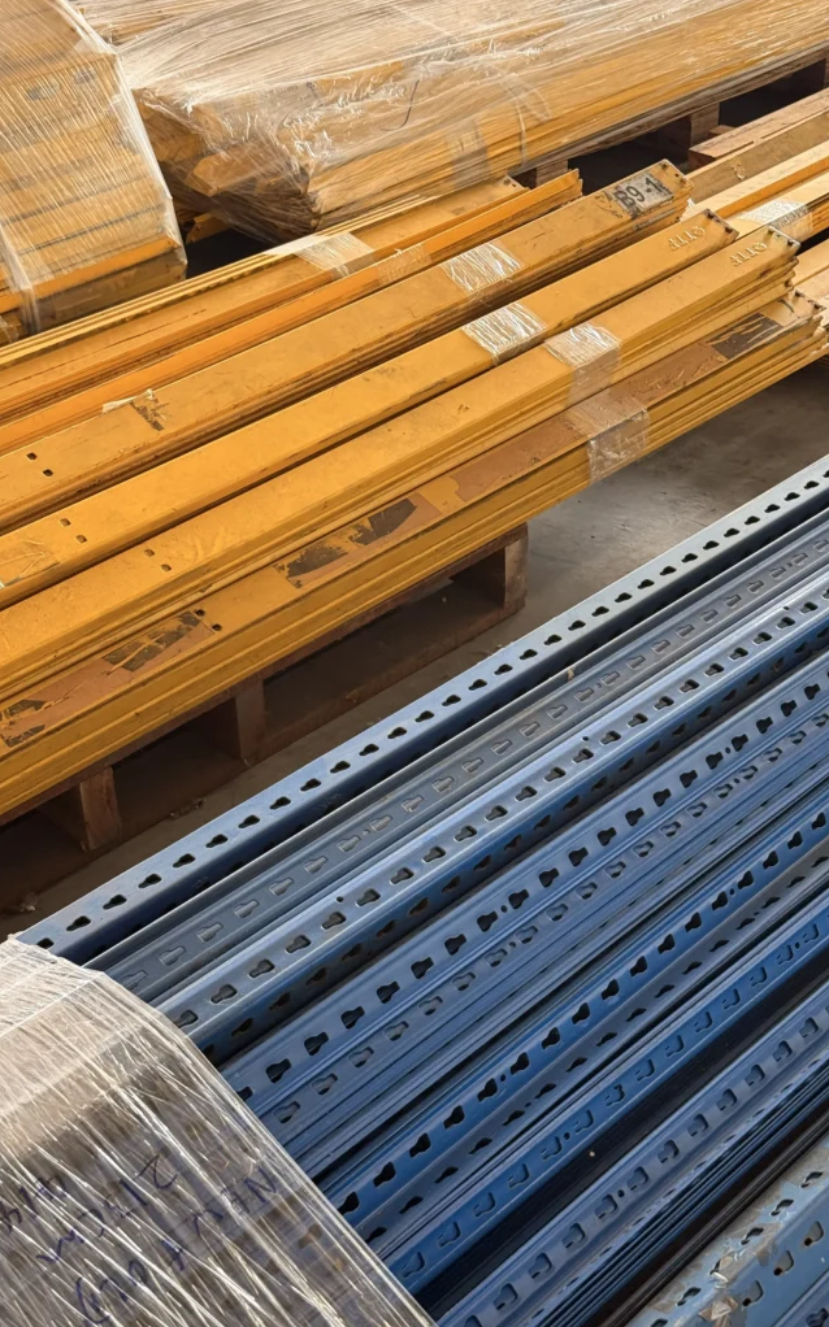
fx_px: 1845
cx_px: 482
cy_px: 664
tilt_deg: -34.8
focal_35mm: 51
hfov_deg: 25.3
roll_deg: +0.1
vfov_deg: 39.6
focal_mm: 6.76
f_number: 1.78
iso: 160
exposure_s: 1/80
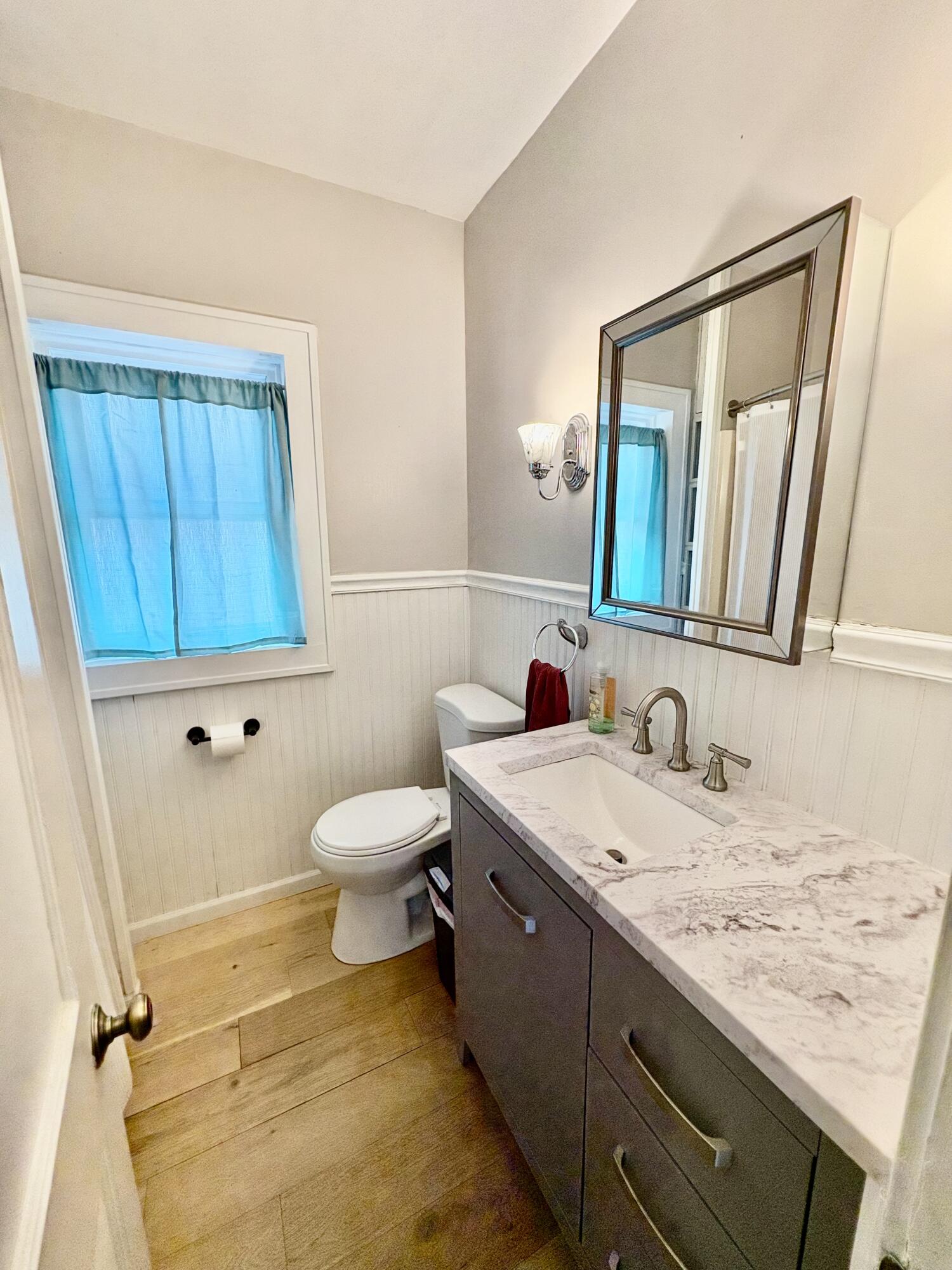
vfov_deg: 102.1
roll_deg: +0.4
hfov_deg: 85.7
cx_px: 476
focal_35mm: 14
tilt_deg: -10.1
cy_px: 635
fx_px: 513
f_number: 2.2
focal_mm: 2.22
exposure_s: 1/120
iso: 200
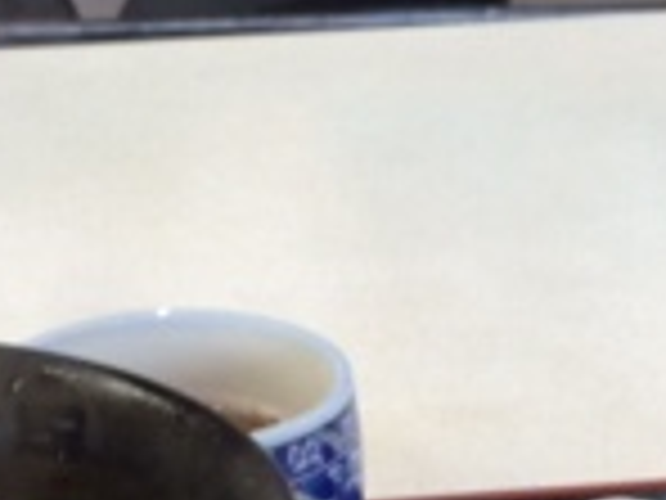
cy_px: 626
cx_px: 369
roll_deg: +0.0
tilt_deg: -30.3
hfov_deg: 15.8
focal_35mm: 125
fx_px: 2405
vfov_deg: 11.6
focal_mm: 4.15
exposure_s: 1/30
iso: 200
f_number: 2.2
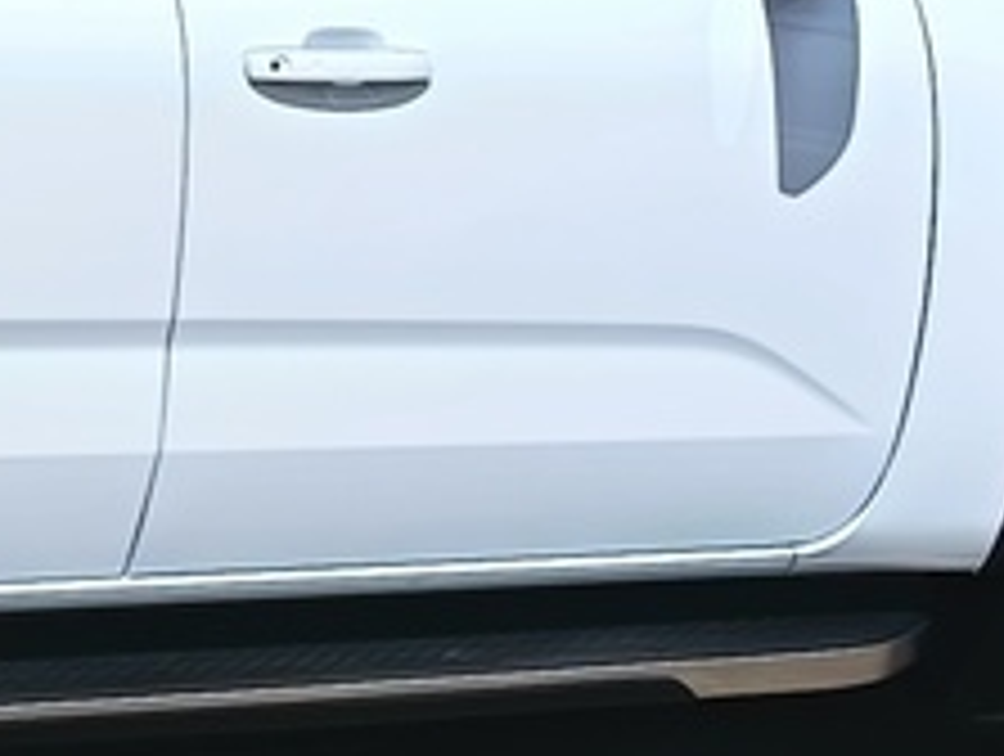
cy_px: 117
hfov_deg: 11.7
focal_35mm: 165
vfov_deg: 9.0
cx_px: -279
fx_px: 4793
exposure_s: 1/2283
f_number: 1.75
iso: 101
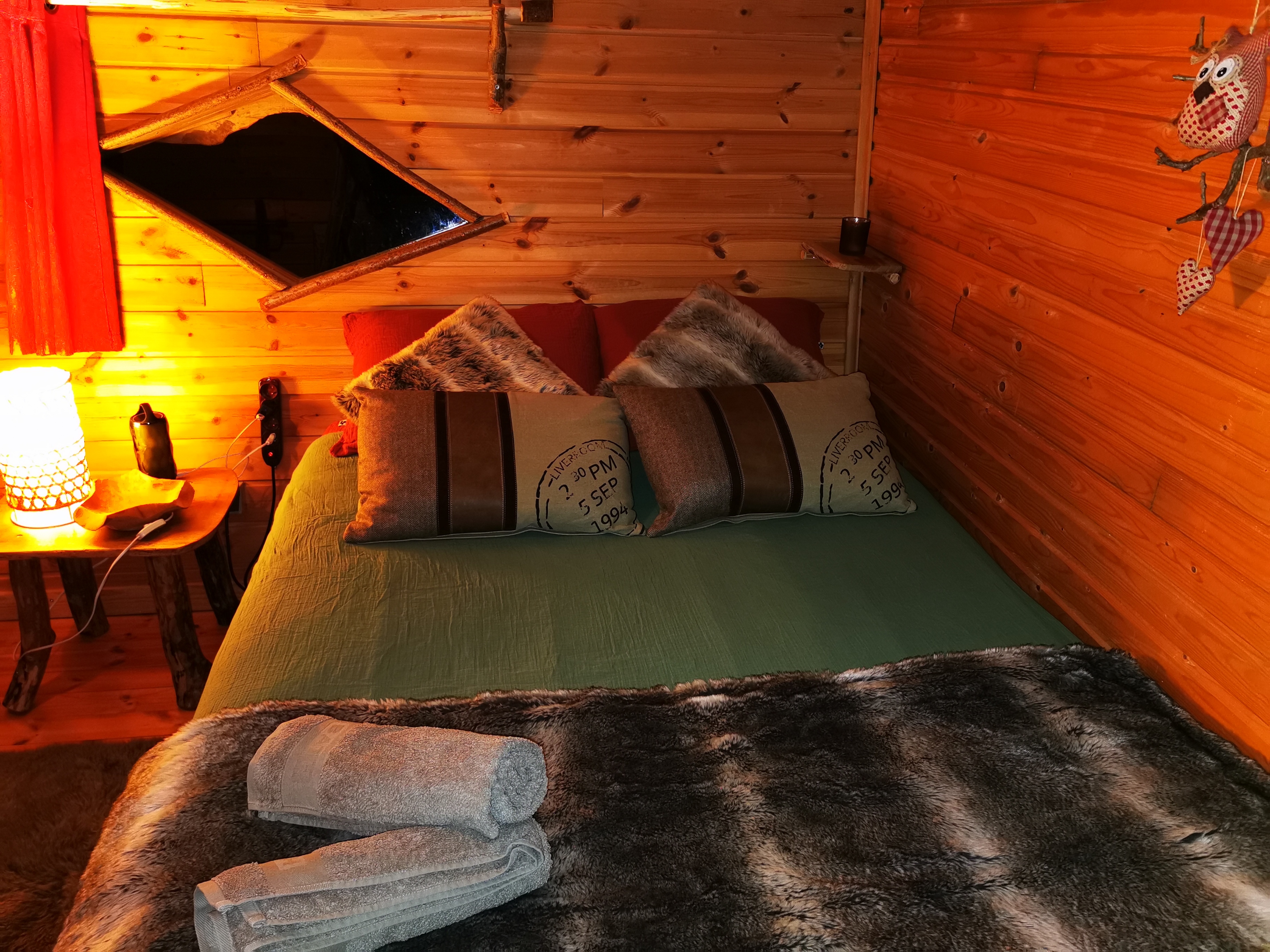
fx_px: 991
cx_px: 635
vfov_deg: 51.4
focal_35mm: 27
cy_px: 476
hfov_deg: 65.3
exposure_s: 1/33.3
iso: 400
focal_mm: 5.56
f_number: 1.6
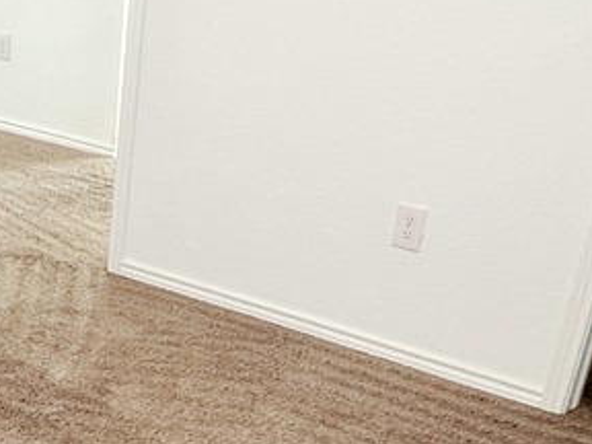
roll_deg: -1.4
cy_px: 423
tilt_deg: -28.7
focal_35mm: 65
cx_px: -45
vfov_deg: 21.9
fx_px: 1112
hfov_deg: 27.5
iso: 200
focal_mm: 1.57
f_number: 1.8
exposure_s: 1/60
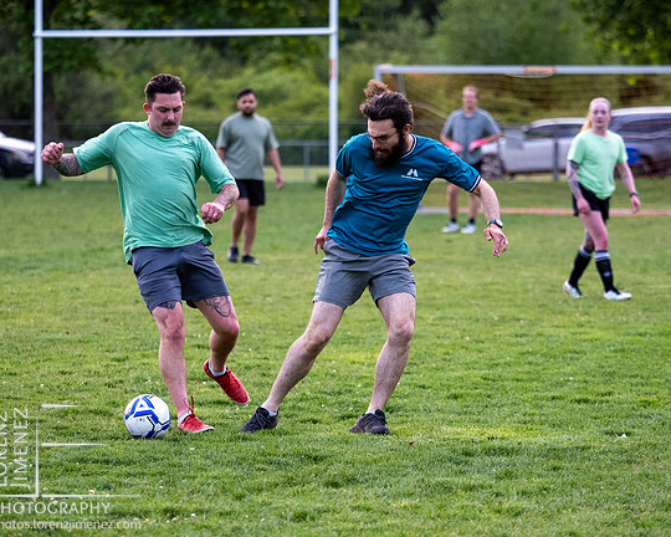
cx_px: 340
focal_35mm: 232
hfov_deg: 8.3
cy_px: 269
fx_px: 4607
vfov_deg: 6.7
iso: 1000
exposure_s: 1/1000
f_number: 2.8
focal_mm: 106
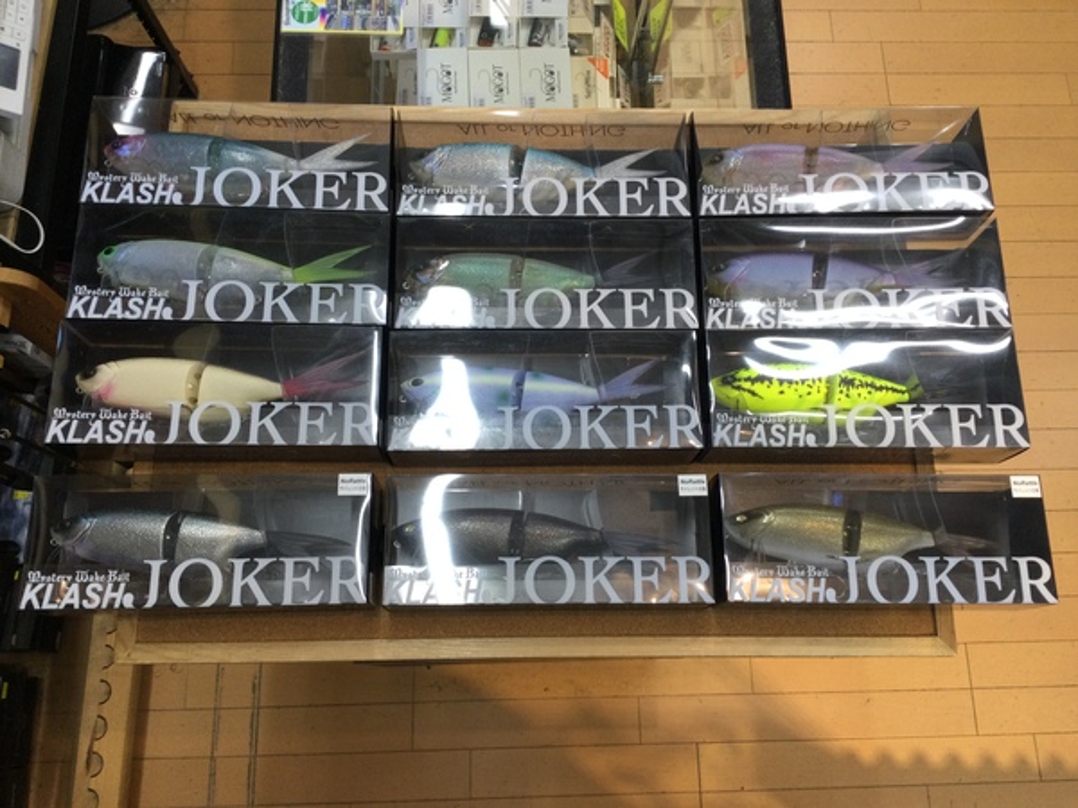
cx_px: 539
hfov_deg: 58.4
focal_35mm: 31
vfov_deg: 45.4
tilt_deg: -74.2
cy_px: 404
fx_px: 965
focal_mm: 3.3
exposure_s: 1/30
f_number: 2.4
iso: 25
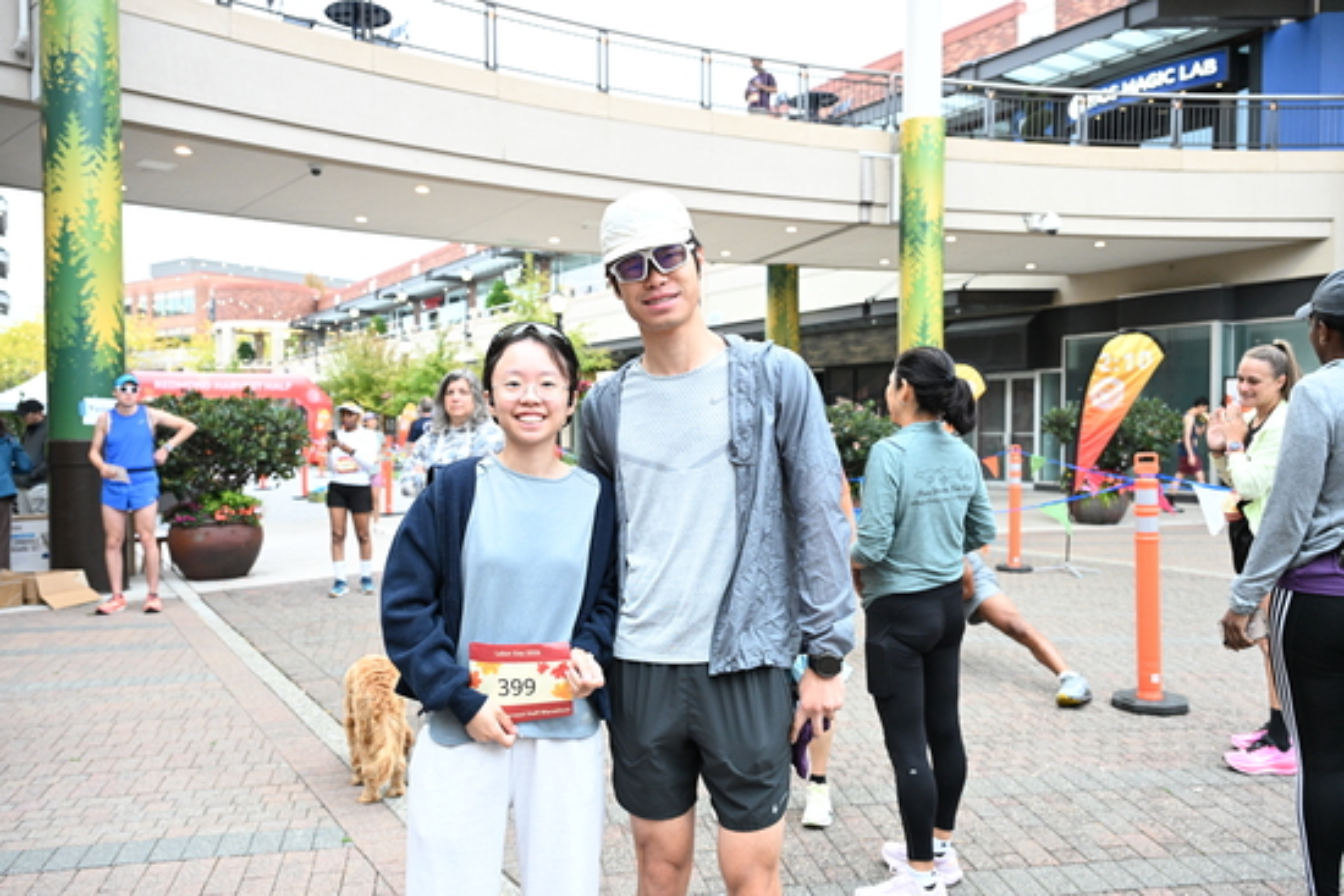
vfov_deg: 47.2
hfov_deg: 66.4
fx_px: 1027
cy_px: 448
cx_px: 672
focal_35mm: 28
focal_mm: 27.5
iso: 3200
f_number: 4
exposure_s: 1/320
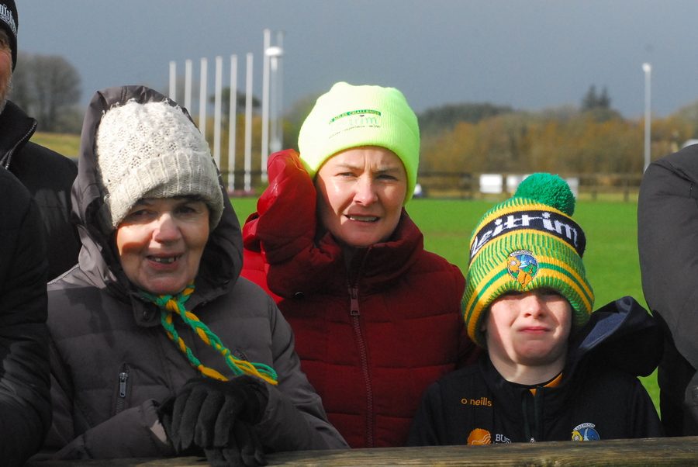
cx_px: 349
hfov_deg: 15.9
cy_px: 234
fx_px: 2504
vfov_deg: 10.7
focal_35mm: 129
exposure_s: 1/2500
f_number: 8
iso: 1600
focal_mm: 86
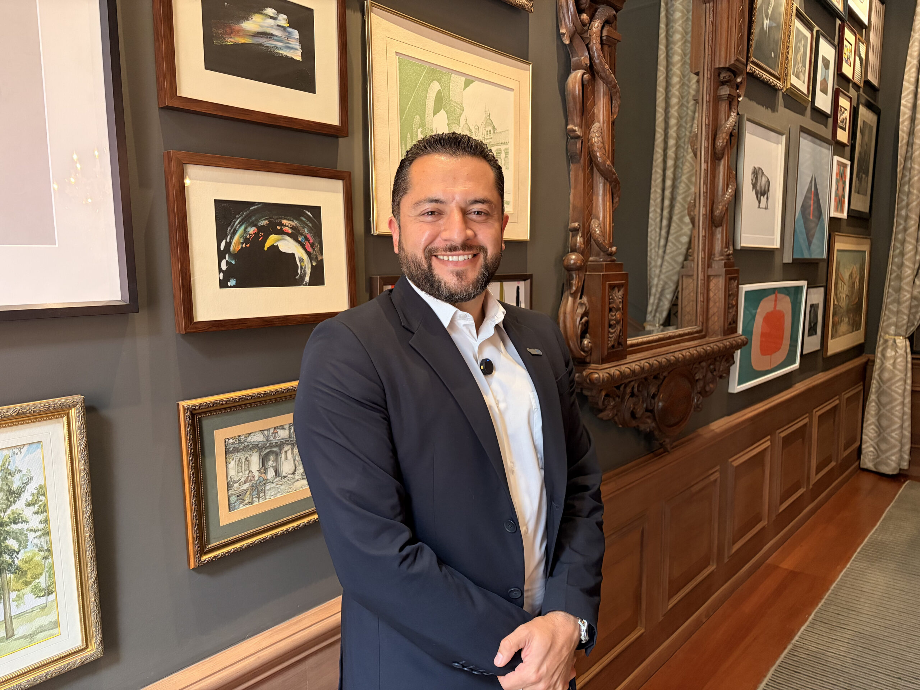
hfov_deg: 67.3
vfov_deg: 53.1
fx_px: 691
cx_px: 460
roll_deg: +1.2
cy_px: 345
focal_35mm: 26
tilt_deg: -6.0
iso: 320
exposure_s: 1/60
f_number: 1.6
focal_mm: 5.96
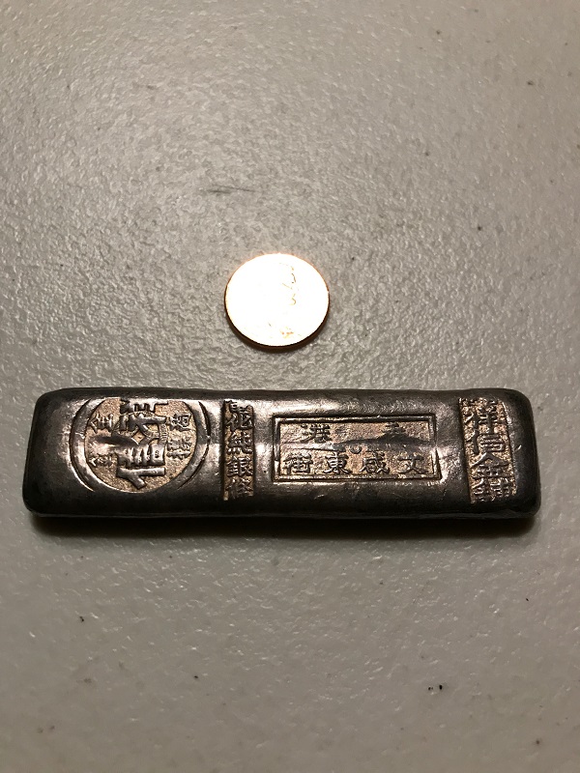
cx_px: 290
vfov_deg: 63.4
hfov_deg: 49.7
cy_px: 386
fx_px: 626
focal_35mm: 28
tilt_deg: -70.1
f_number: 1.8
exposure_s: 1/30
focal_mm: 3.99
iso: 32
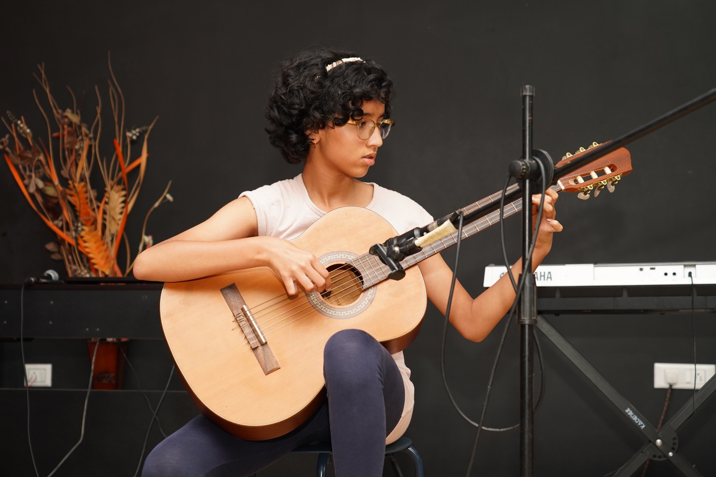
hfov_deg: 35.6
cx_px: 358
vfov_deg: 24.2
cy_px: 238
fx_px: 1114
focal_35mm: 56
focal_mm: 56
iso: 800
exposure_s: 1/125
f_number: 5
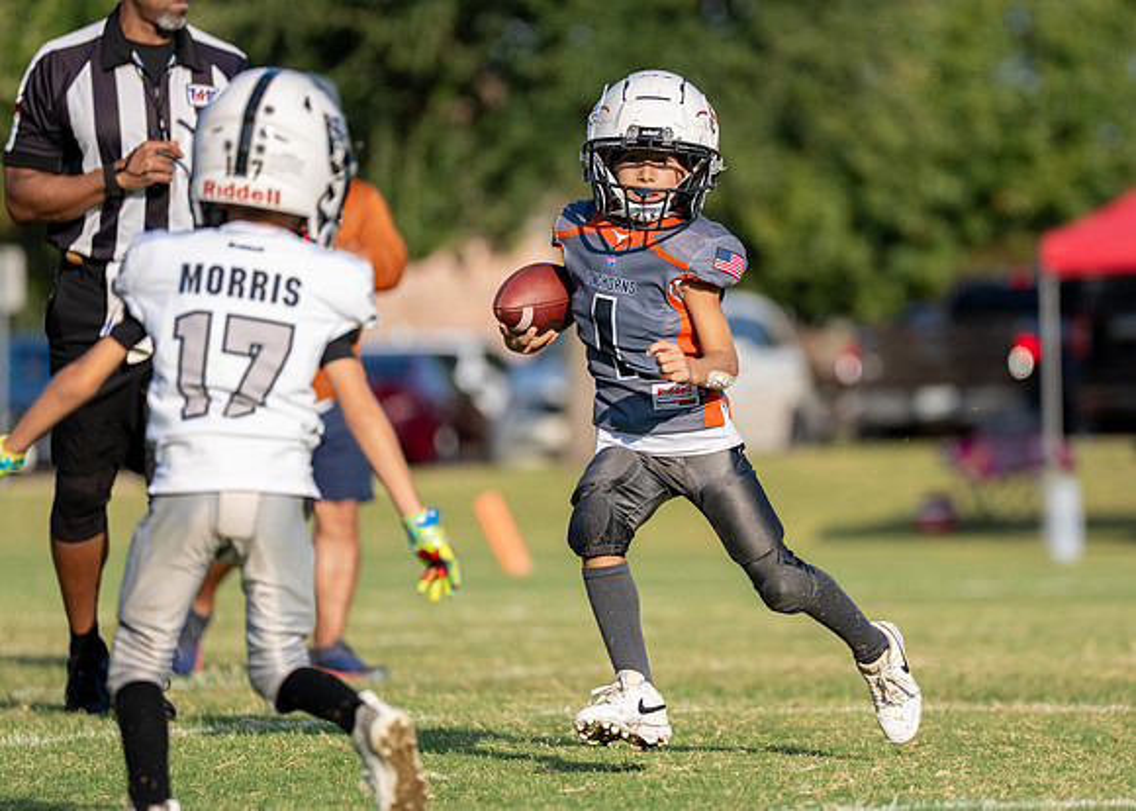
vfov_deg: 4.9
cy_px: 367
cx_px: 697
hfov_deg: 6.8
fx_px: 9565
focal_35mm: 297
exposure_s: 1/6400
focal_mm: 200
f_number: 2.8
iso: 320
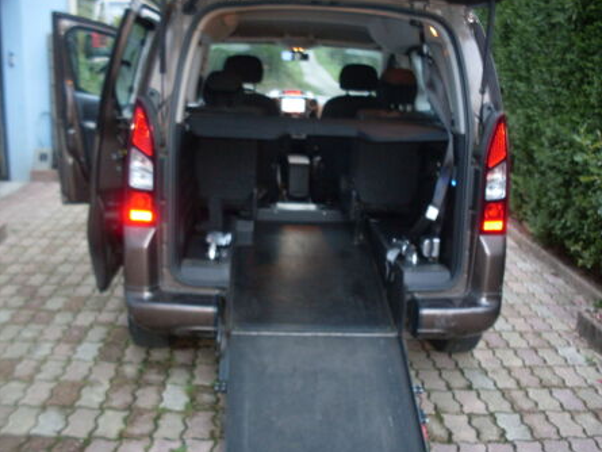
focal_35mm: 41
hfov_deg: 45.7
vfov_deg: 35.1
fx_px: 713
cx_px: 322
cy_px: 237
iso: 100
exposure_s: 1/2
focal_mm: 6.3
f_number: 2.8
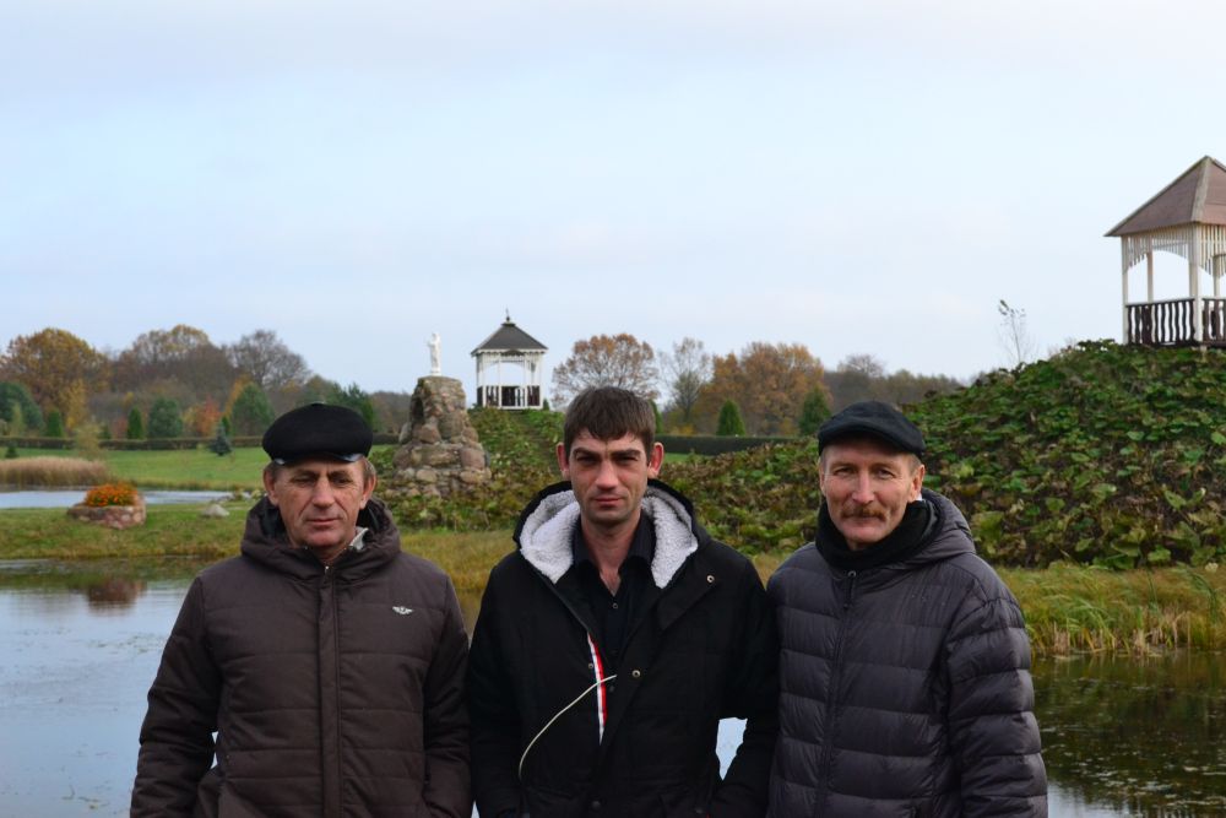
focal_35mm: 54
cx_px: 613
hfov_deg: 36.9
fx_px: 1839
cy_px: 409
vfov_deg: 25.1
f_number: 9
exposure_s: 1/1000
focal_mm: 36
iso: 1600
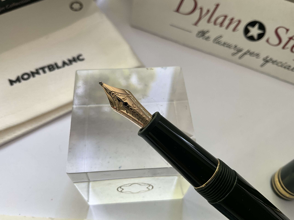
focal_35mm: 29
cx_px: 147
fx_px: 246
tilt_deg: -58.6
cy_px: 110
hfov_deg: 61.7
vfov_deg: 48.2
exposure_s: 1/122
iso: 40
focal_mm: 3
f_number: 1.8
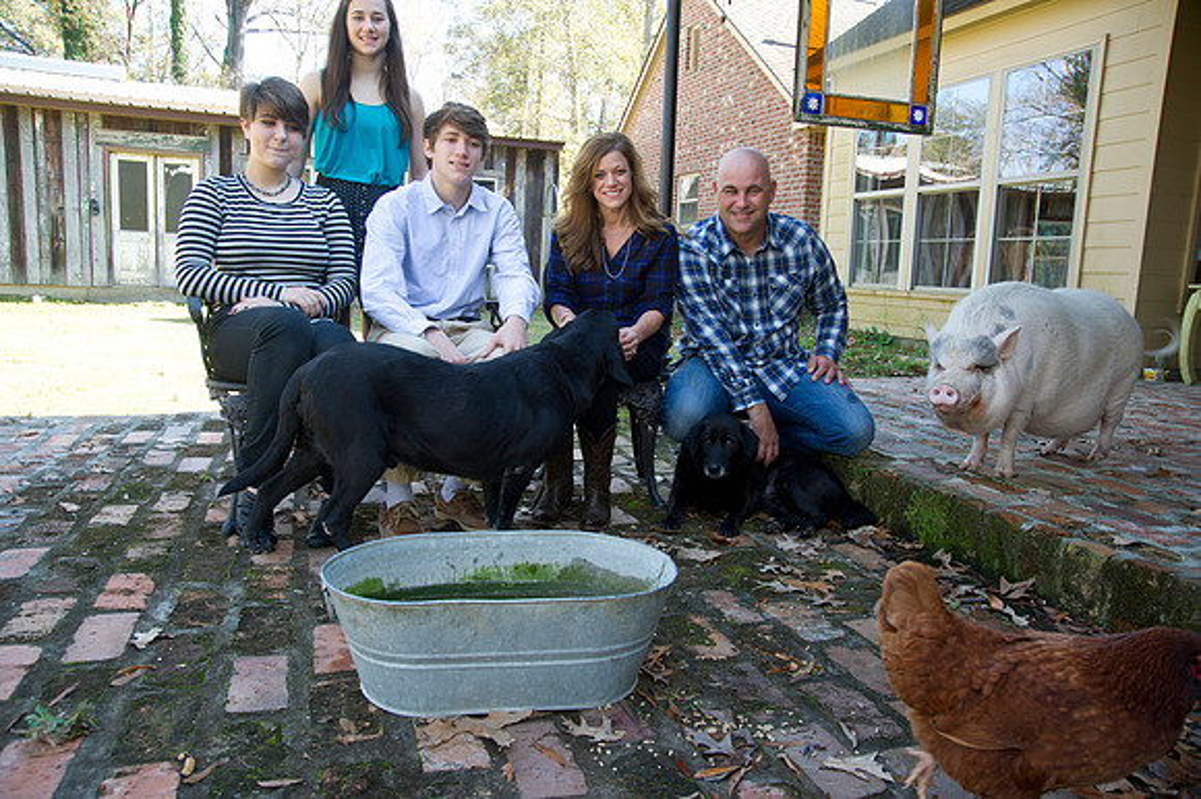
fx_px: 800
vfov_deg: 53.1
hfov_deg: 73.8
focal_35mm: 24
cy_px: 400
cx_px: 600
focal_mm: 24
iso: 400
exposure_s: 1/100
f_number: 7.1
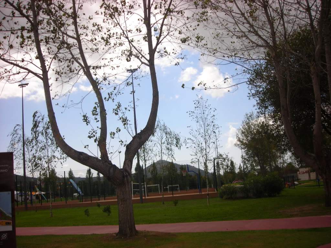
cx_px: 166
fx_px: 363
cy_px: 124
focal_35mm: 38
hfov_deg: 49.0
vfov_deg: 37.7
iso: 50
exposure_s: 1/231
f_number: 6.4
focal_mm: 6.3
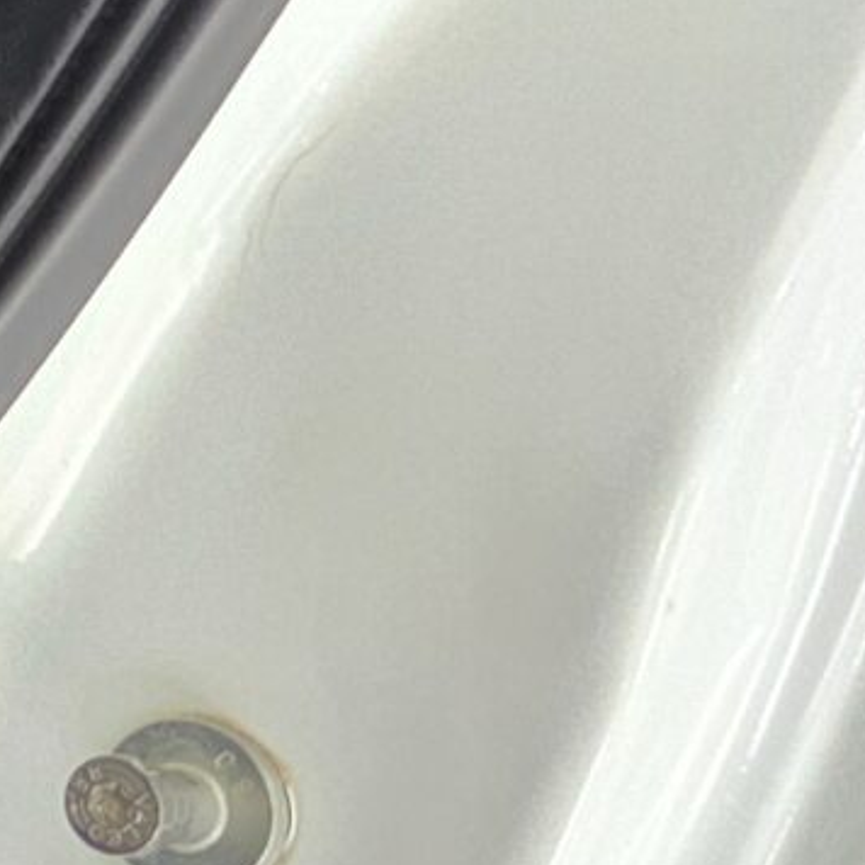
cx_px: -2150
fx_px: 4128
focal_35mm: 146
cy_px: -92
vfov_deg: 11.8
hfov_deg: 8.6
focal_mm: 6.3
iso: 1000
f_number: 1.7
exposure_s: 1/100
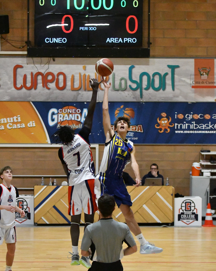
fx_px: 1087
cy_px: 152
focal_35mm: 136
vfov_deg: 14.2
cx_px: 108
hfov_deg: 11.3
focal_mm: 80
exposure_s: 1/8000
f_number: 2.8
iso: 20000
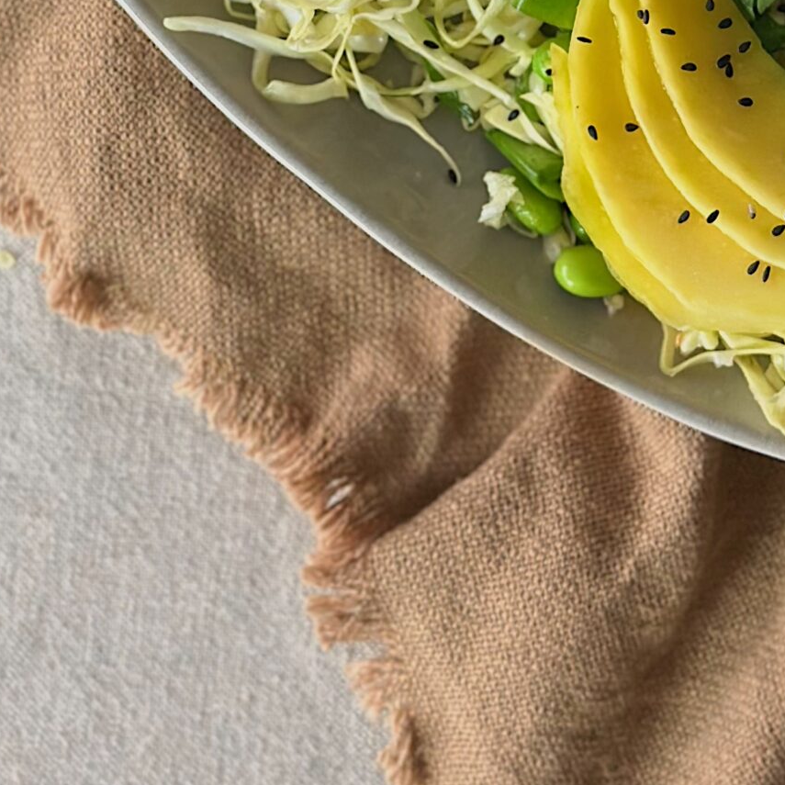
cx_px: 824
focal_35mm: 127
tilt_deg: -89.6
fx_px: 3258
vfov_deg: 13.1
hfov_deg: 13.5
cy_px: -342
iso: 125
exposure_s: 1/50
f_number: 1.78
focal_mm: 6.86
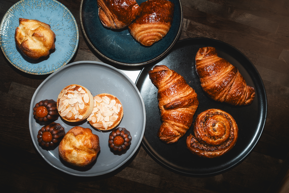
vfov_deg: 46.4
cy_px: 96
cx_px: 144
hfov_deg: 65.5
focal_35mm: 28
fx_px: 225
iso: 640
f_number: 7.1
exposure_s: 1/250
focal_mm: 28
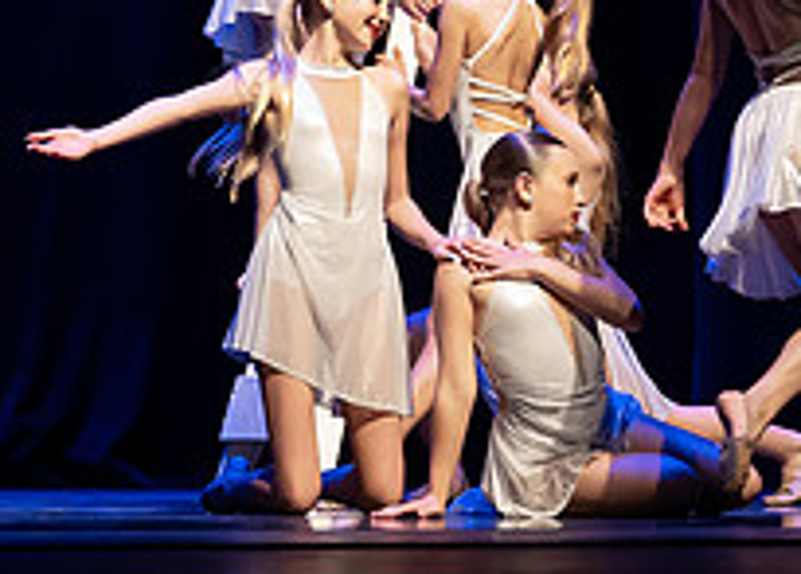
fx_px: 5991
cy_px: 103
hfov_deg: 7.6
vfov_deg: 5.5
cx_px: 355
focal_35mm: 263
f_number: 2.5
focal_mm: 65
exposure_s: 1/640
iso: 3200
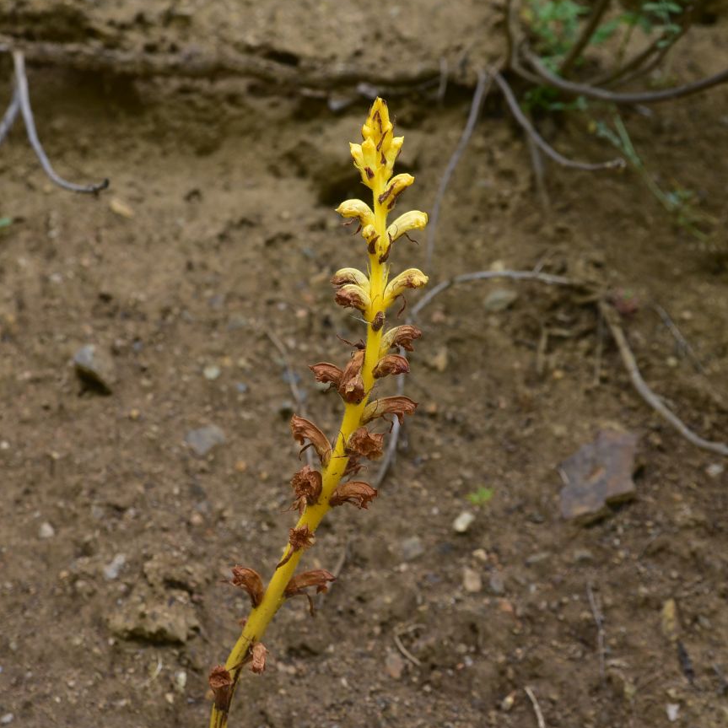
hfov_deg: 26.9
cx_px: 365
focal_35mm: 64
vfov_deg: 26.9
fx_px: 1523
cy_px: 388
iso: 320
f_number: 8
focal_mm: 50
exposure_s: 1/125
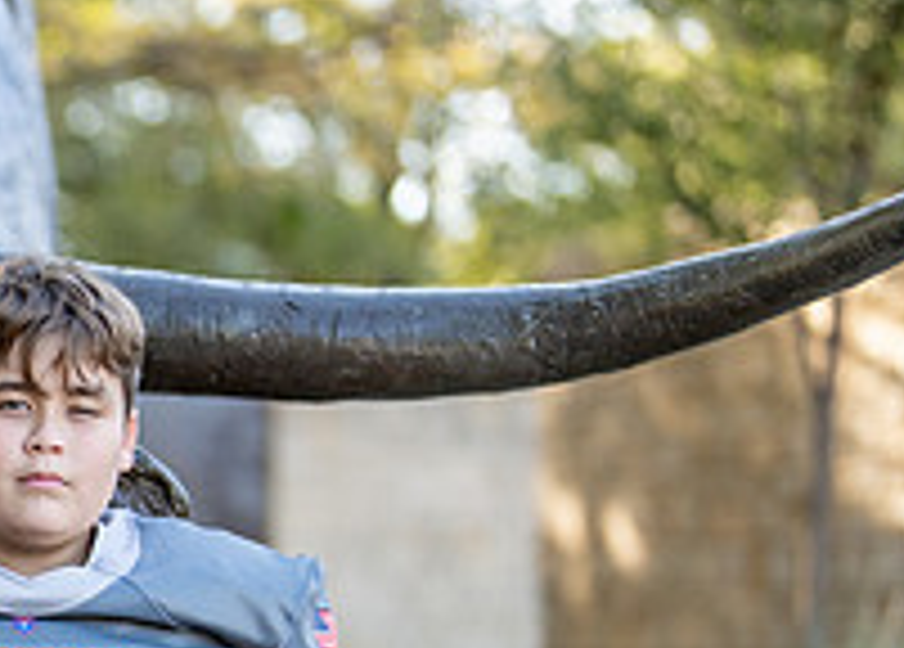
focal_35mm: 151
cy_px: 729
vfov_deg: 9.4
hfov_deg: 12.8
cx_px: -309
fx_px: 3881
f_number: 1.2
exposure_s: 1/800
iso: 100
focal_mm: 50
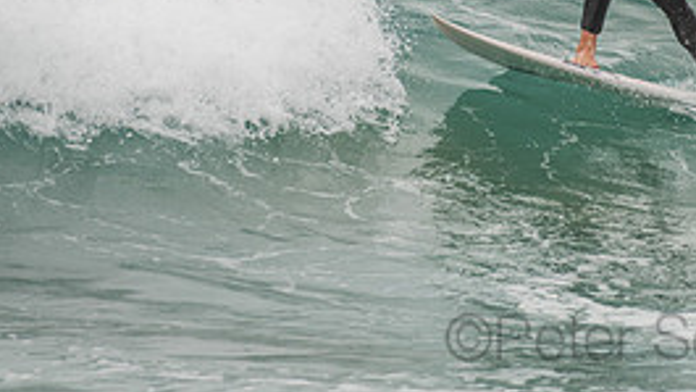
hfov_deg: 1.9
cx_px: 649
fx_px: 21166
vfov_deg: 1.1
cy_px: -99
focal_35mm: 1147
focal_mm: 500
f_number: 5.6
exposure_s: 1/2000
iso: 280
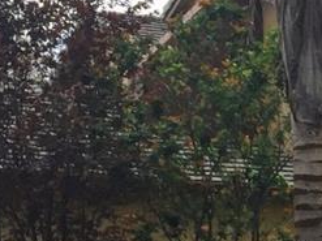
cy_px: 440
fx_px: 1636
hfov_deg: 10.3
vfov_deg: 8.1
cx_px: 657
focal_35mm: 176
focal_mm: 4.15
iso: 32
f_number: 2.2
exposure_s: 1/1276
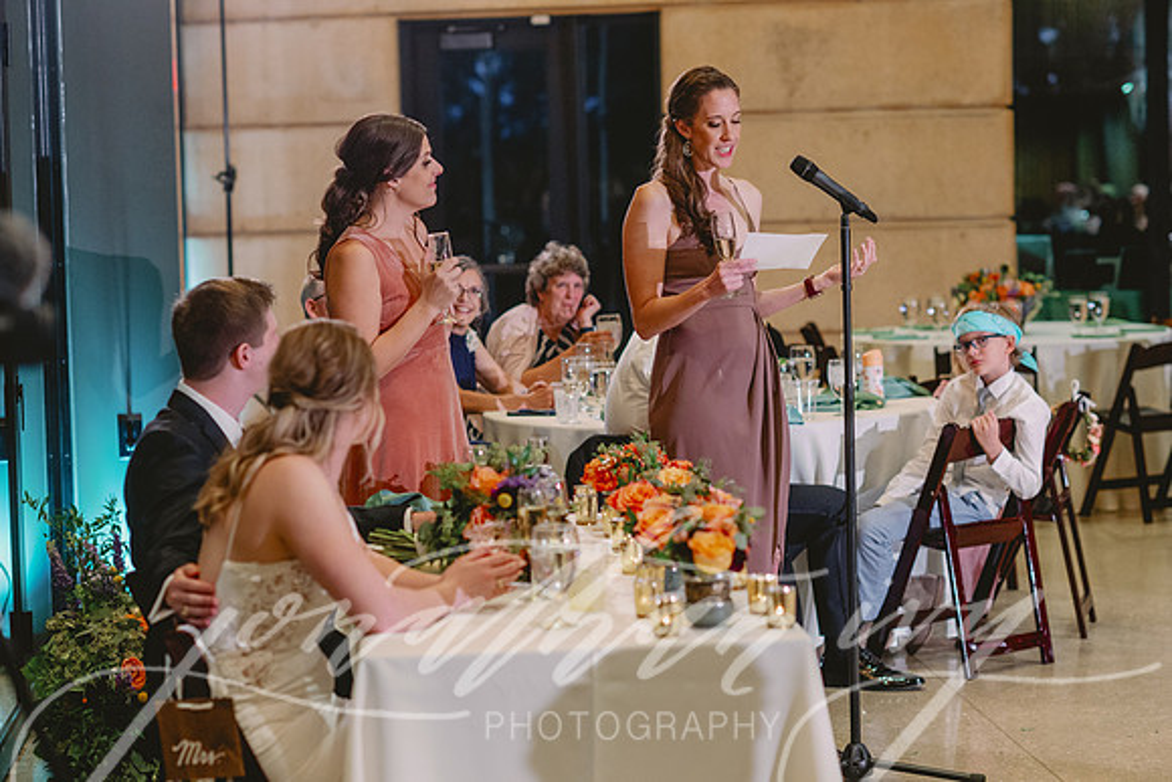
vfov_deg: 16.1
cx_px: 586
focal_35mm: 85
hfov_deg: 23.9
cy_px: 391
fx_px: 2773
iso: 2000
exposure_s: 1/160
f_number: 2.8
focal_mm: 85
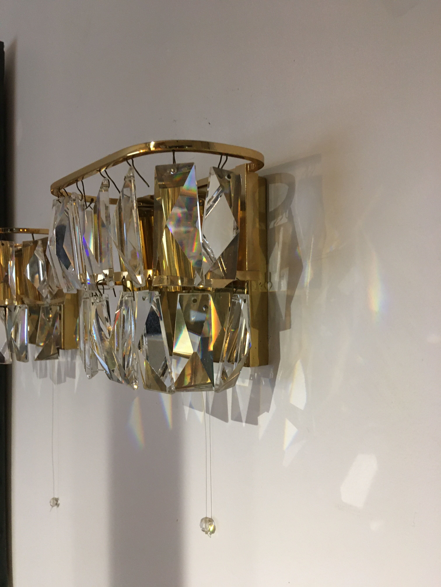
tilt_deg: +1.8
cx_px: 220
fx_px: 493
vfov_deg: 61.7
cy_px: 294
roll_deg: +1.0
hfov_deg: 48.2
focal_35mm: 29
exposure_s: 1/20
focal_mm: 4.15
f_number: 2.2
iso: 200
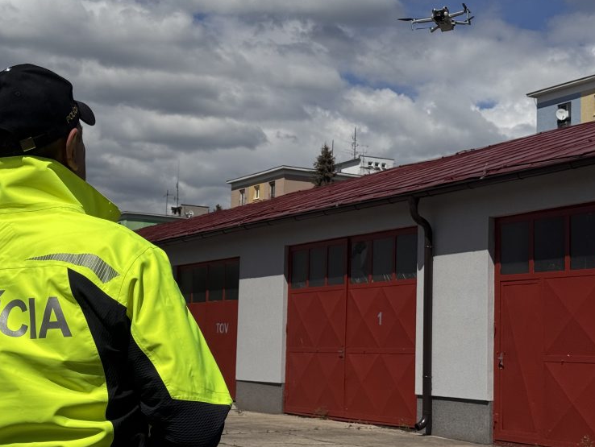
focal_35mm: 65
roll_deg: -1.5
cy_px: 228
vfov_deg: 22.6
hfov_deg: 29.8
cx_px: 260
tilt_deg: +6.2
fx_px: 1118
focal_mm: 6.76
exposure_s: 1/15385
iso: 64
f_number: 1.78
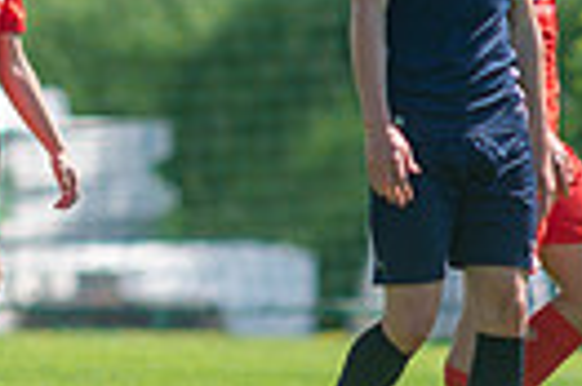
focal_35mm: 1913
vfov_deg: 0.7
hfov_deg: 1.1
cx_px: -22
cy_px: 89
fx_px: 30888
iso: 400
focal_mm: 420
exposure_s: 1/2000
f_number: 4
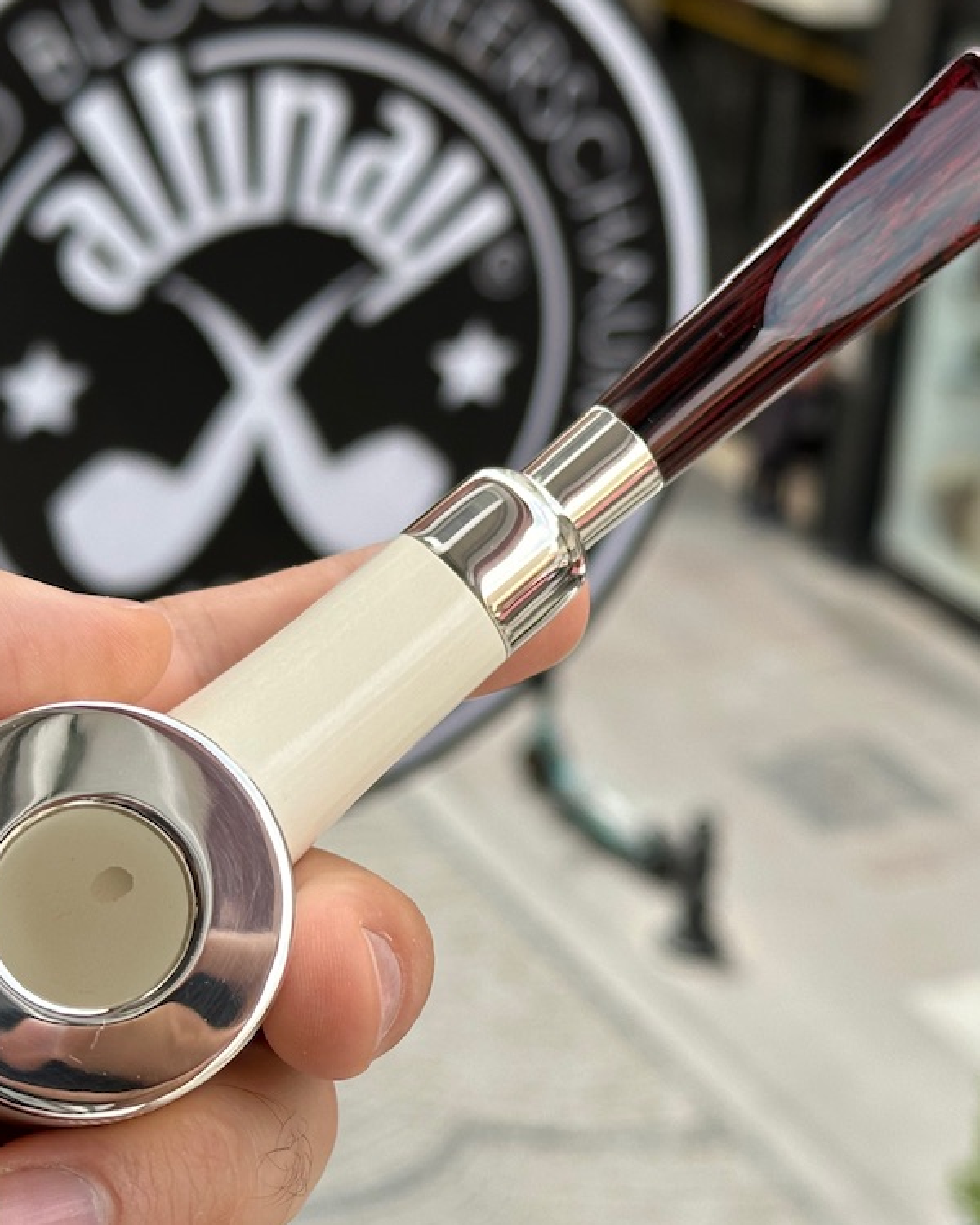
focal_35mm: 80
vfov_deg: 23.8
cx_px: 477
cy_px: 608
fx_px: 2900
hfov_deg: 19.2
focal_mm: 6.86
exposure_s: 1/1062
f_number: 1.78
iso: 64
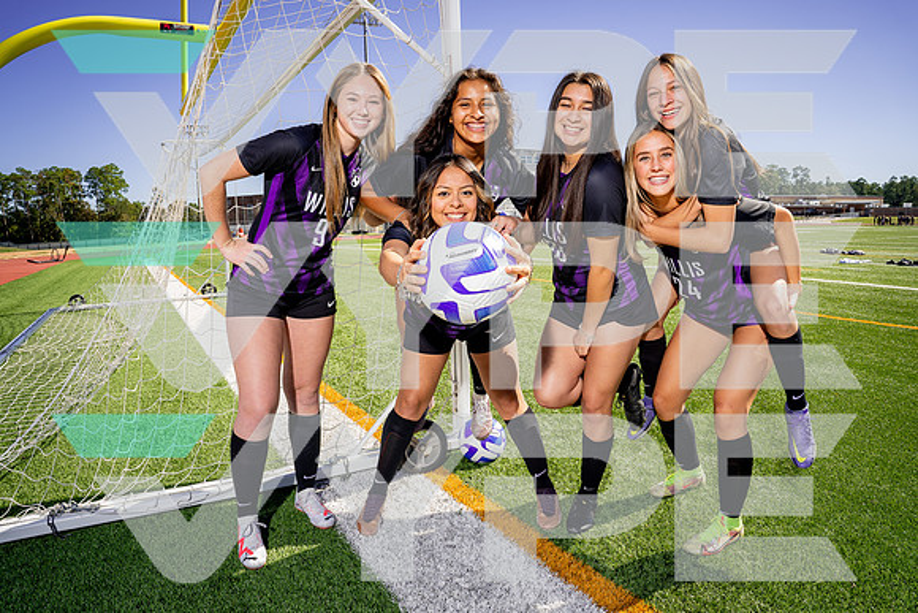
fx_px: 564
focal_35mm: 22
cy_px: 306
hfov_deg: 78.3
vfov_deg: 57.0
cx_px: 459
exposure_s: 1/250
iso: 200
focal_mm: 20
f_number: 8
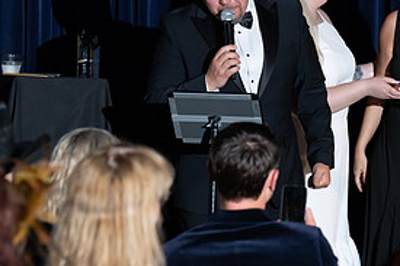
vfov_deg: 5.5
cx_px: 420
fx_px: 2787
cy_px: 107
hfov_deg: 8.2
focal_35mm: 251
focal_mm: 119
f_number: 5
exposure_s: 1/200
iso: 2500
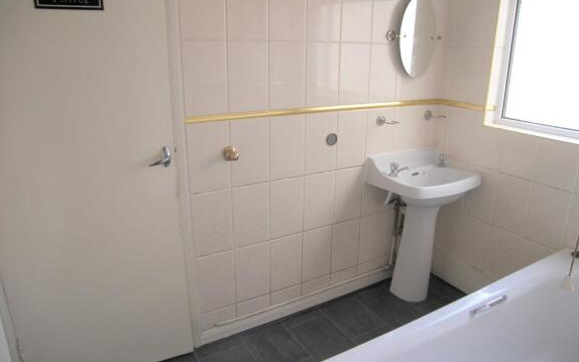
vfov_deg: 44.6
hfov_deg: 66.5
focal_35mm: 28
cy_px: 178
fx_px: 442
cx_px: 292
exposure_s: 1/30
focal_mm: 5.4
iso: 64
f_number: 2.8
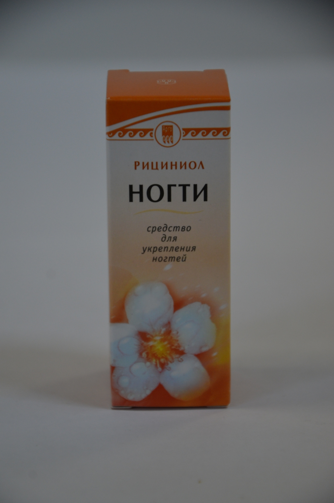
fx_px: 2201
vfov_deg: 13.1
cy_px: 252
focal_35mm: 158
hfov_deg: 8.7
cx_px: 167
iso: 400
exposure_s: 1/80
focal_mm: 105
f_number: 5.6
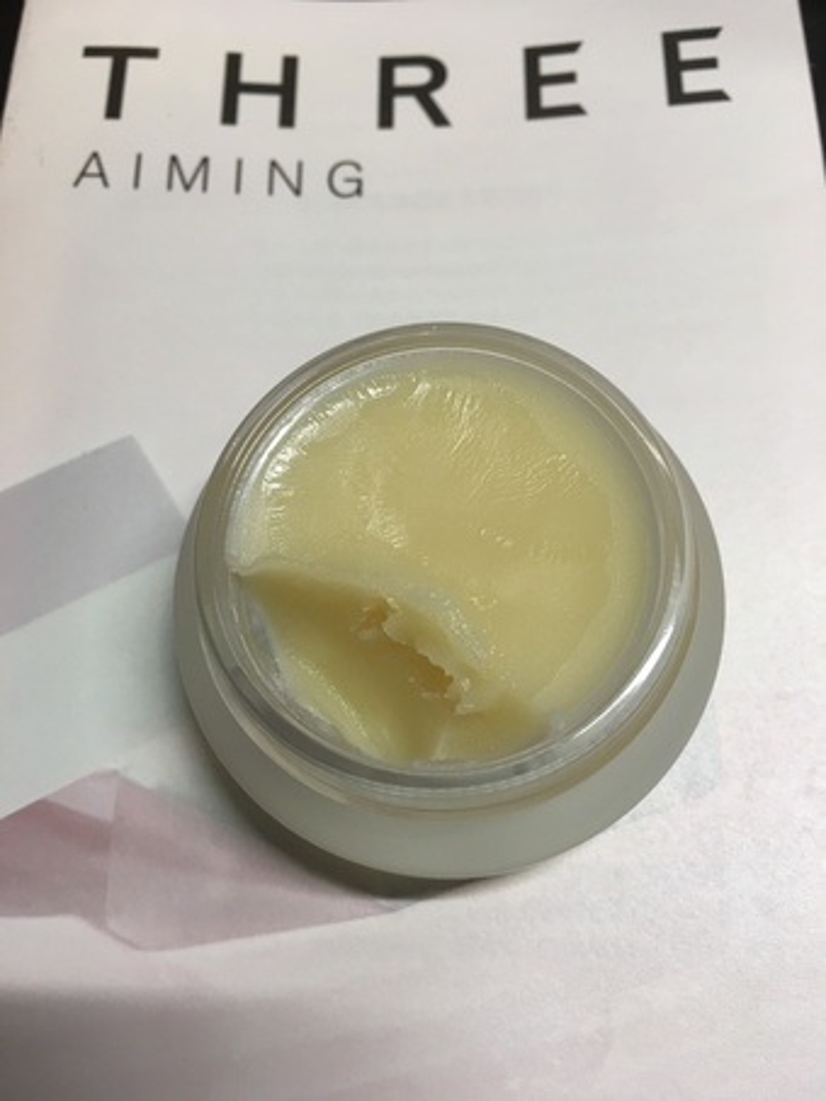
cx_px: 413
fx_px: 922
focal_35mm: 29
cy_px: 550
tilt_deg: -71.9
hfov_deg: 48.2
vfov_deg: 61.6
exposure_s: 1/40
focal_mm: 4.15
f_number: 2.2
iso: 25
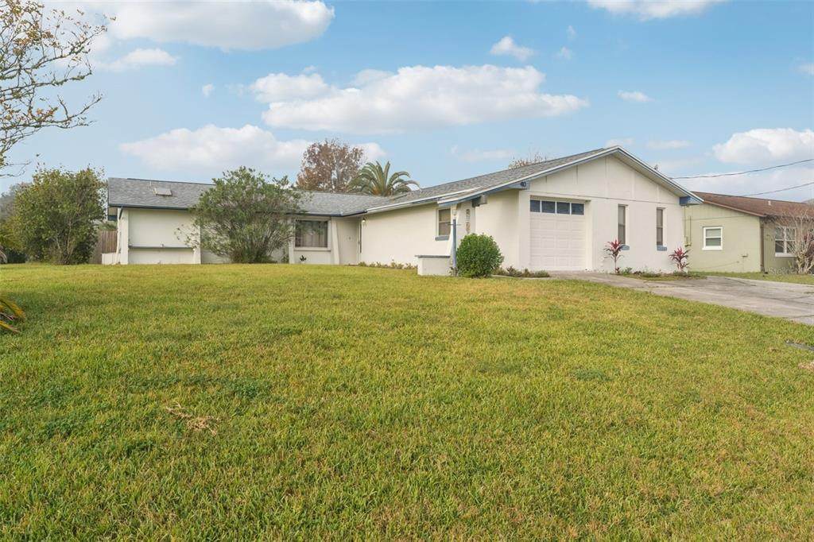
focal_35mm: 24
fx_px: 542
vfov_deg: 53.1
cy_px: 271
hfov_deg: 73.8
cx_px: 407
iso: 400
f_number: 10
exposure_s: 1/200
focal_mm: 24
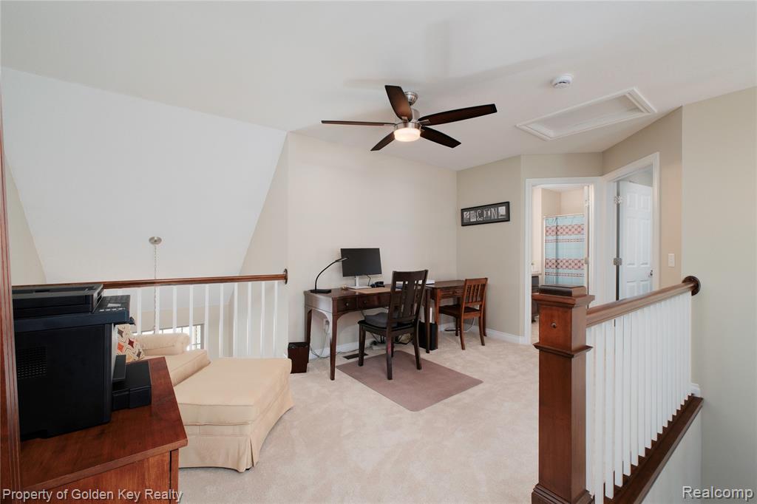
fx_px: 315
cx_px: 378
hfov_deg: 100.4
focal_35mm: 15
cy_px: 252
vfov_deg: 77.3
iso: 1000
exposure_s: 1/60
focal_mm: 10
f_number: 8
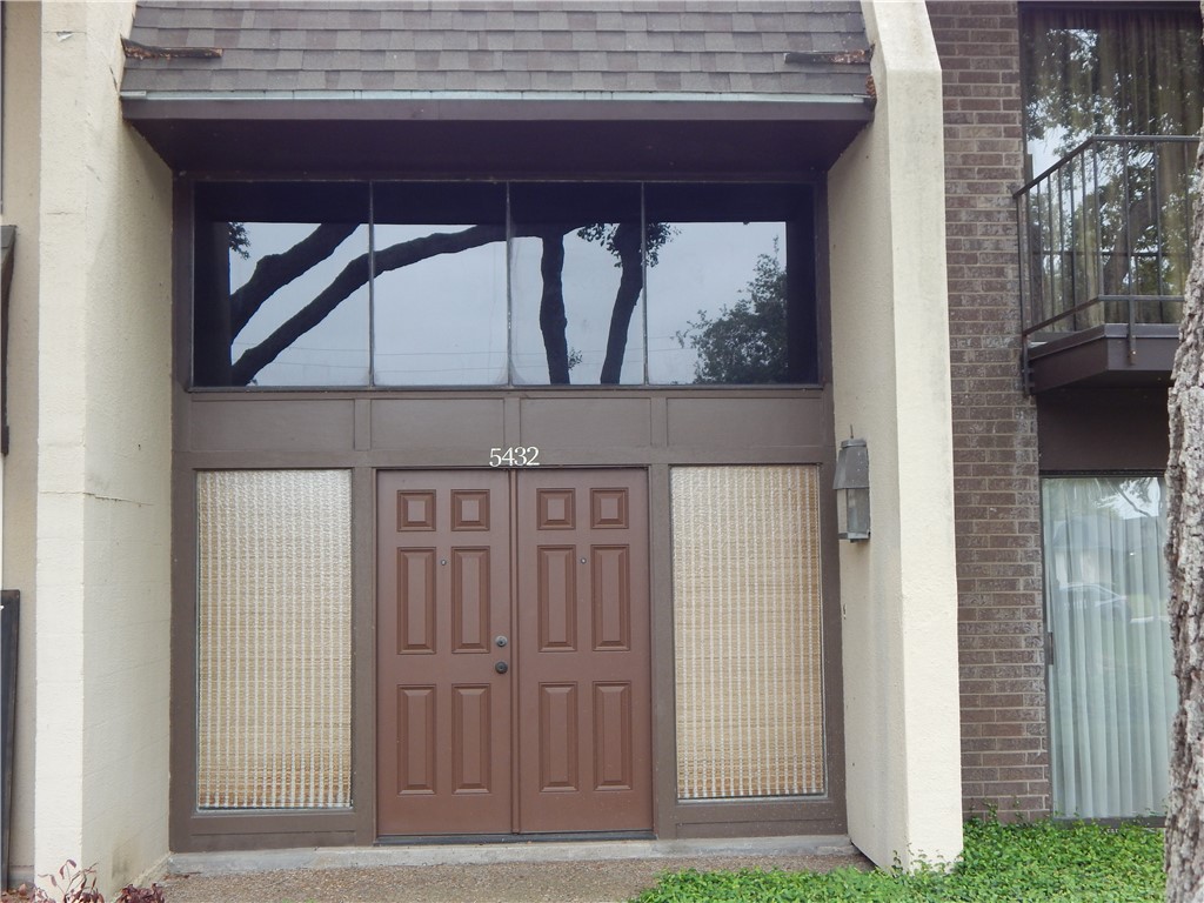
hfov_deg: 43.9
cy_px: 452
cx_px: 602
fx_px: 1496
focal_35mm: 43
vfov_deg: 33.6
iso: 125
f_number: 3.6
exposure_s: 1/30
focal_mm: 7.7
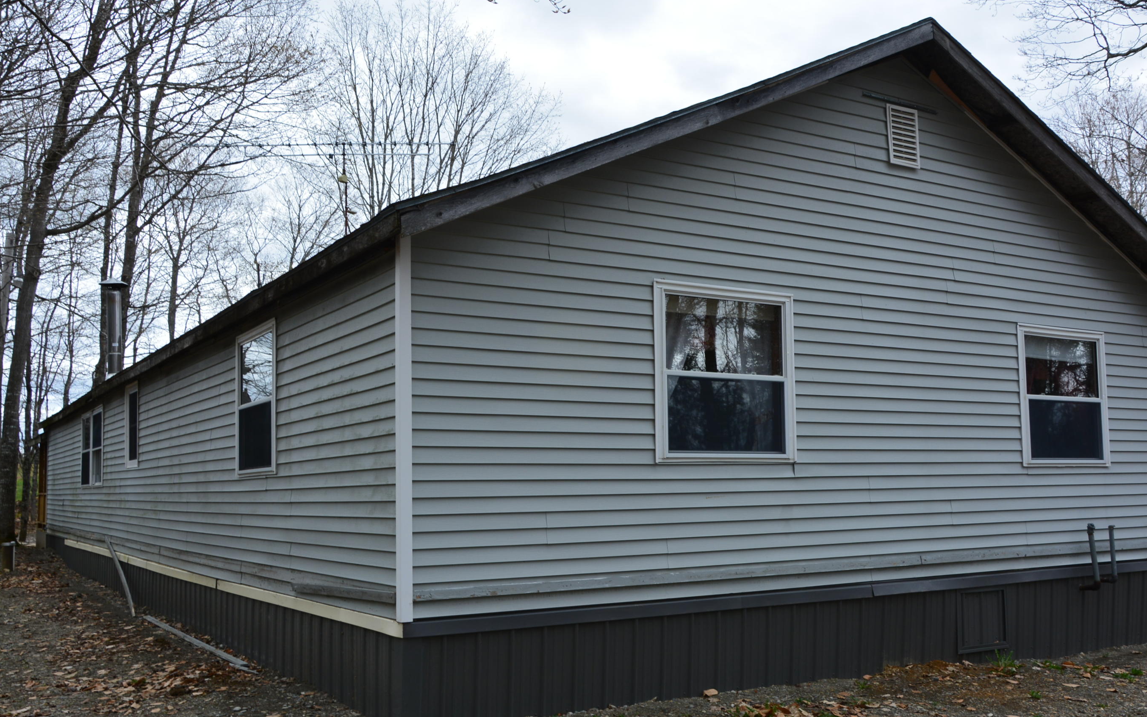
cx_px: 630
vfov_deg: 35.7
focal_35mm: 36
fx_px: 1112
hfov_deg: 54.5
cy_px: 398
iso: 200
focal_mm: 21
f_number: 10
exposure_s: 1/80
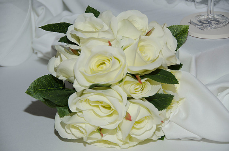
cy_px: 76
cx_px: 114
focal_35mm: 135
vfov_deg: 10.1
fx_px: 857
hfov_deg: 15.2
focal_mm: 90
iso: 400
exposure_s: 1/60
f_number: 5.6
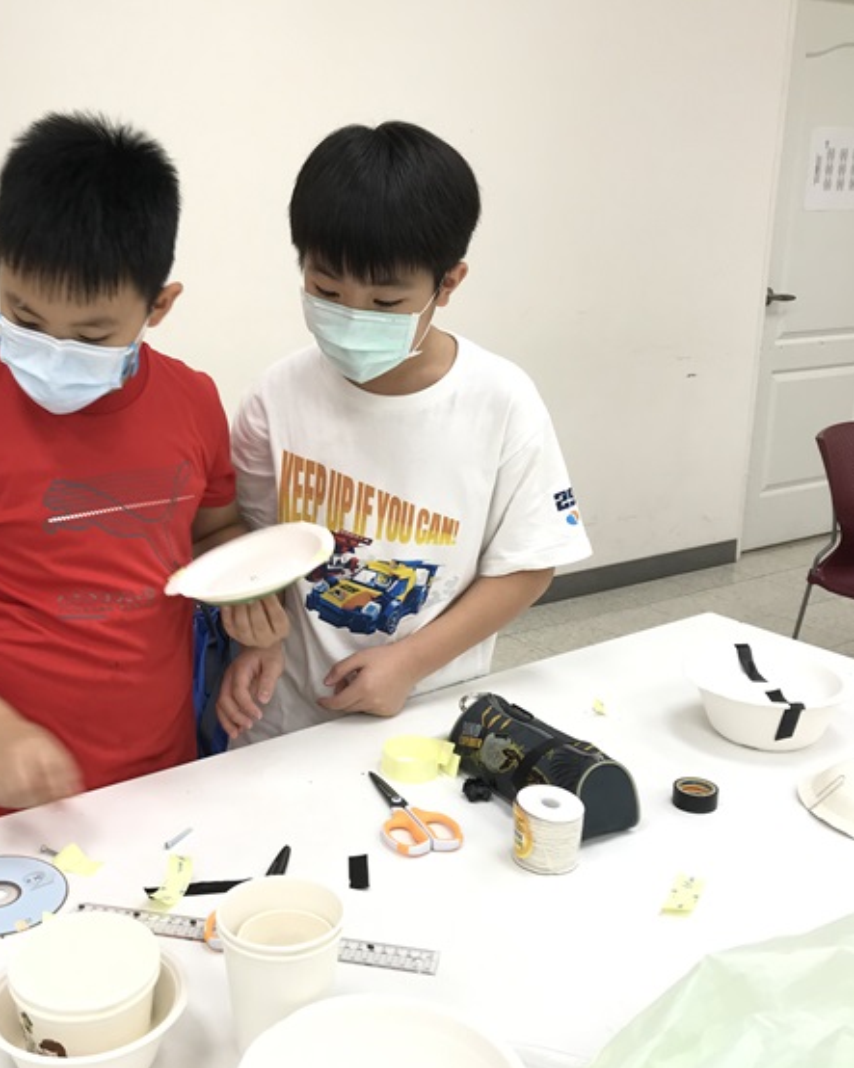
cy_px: 541
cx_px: 326
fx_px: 1169
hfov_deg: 39.9
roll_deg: +3.3
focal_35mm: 37
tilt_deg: -14.9
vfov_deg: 49.1
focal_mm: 3.99
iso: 25
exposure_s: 1/60
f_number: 1.8
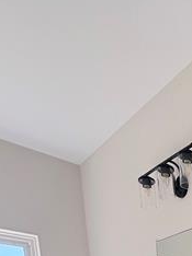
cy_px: 409
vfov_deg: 26.0
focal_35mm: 46
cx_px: 261
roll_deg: -0.2
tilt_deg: -11.3
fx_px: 341
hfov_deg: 26.0
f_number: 2.2
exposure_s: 1/169
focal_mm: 2.22
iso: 40
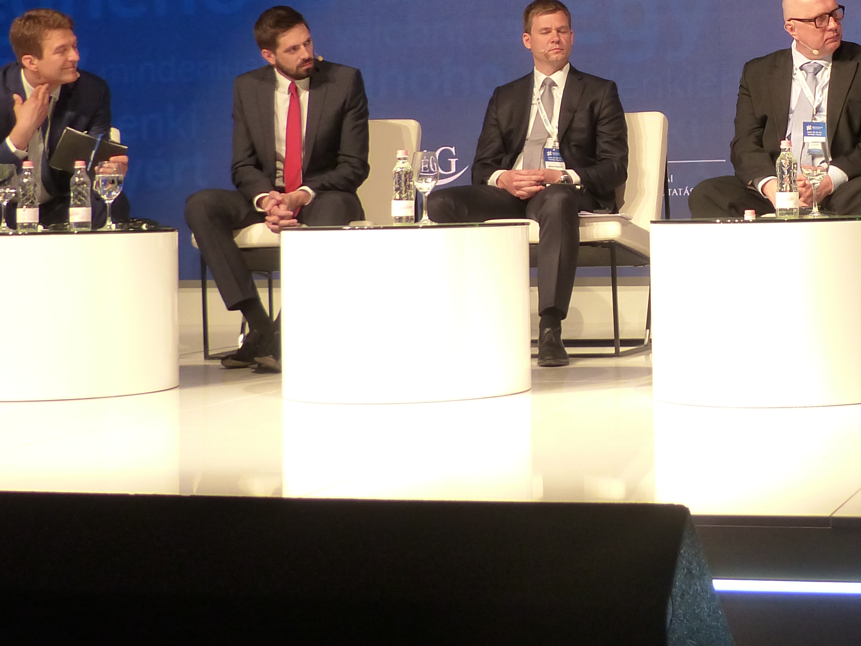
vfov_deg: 18.3
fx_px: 1965
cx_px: 744
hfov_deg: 24.1
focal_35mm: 79
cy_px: 51
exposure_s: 1/60
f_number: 2.8
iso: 200
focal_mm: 6.4
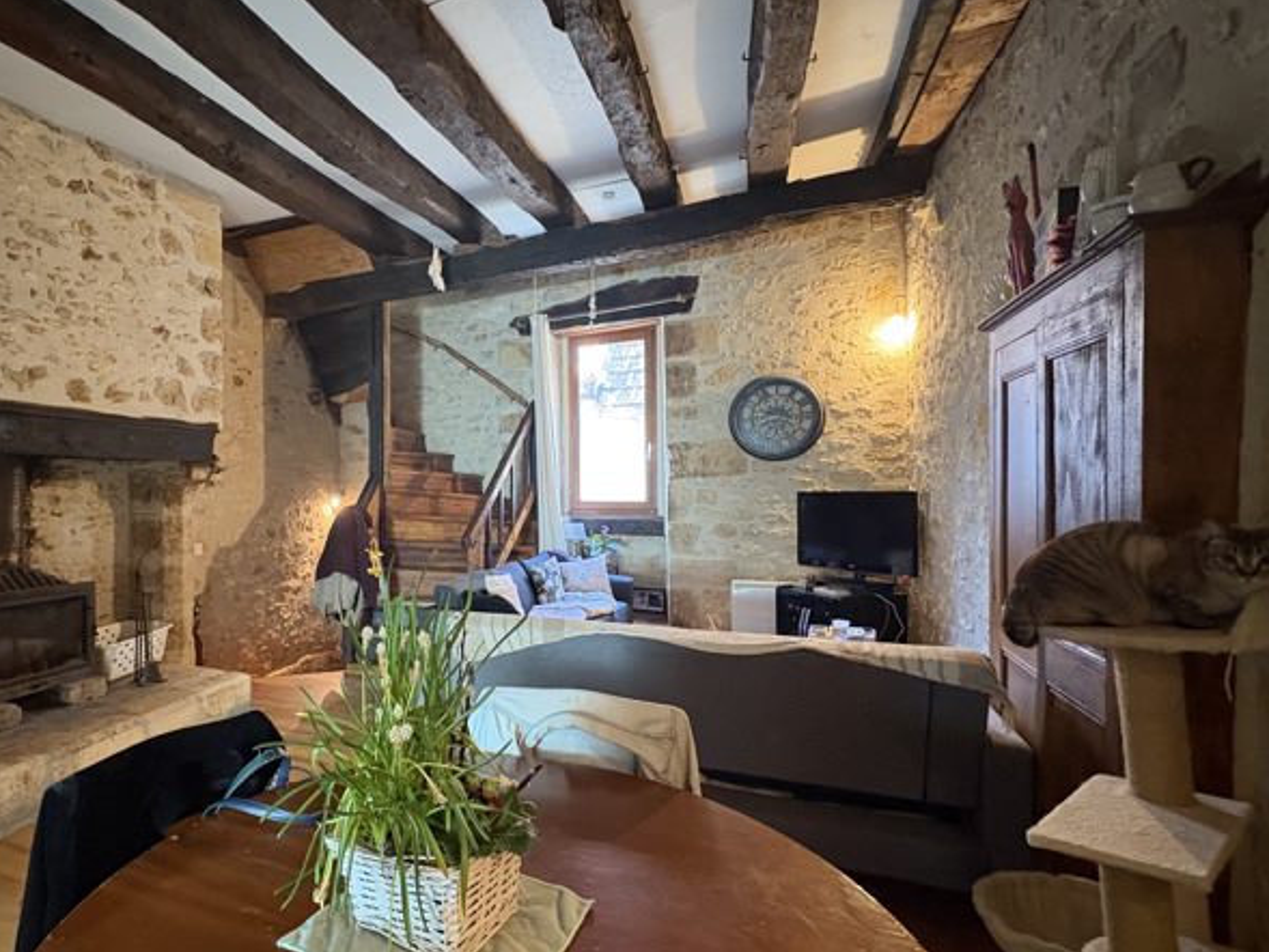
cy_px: 498
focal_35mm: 19
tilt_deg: -0.2
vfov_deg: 68.7
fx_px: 697
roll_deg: +0.7
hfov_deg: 82.3
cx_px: 444
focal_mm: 2.22
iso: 640
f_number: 2.2
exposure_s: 1/33
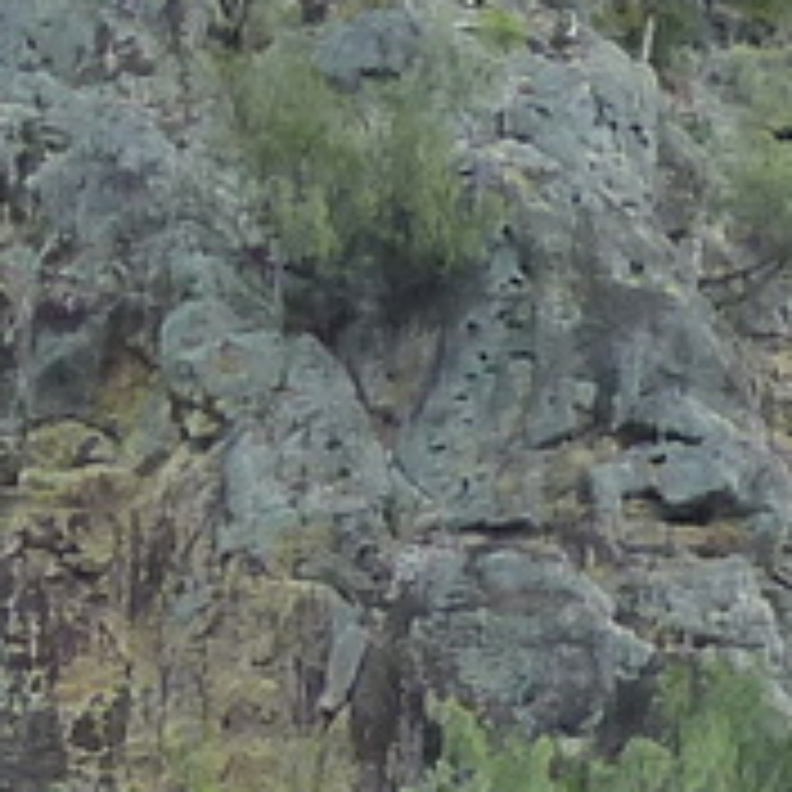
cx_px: -346
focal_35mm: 298
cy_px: 1868
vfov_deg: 5.7
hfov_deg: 5.8
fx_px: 7714
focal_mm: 6.1
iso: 125
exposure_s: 1/320
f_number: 4
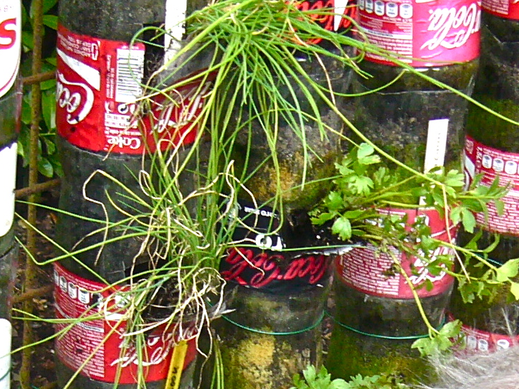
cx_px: 360
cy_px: 559
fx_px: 1574
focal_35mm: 105
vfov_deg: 13.4
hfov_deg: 18.7
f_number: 2.8
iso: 100
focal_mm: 5.8
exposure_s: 1/200
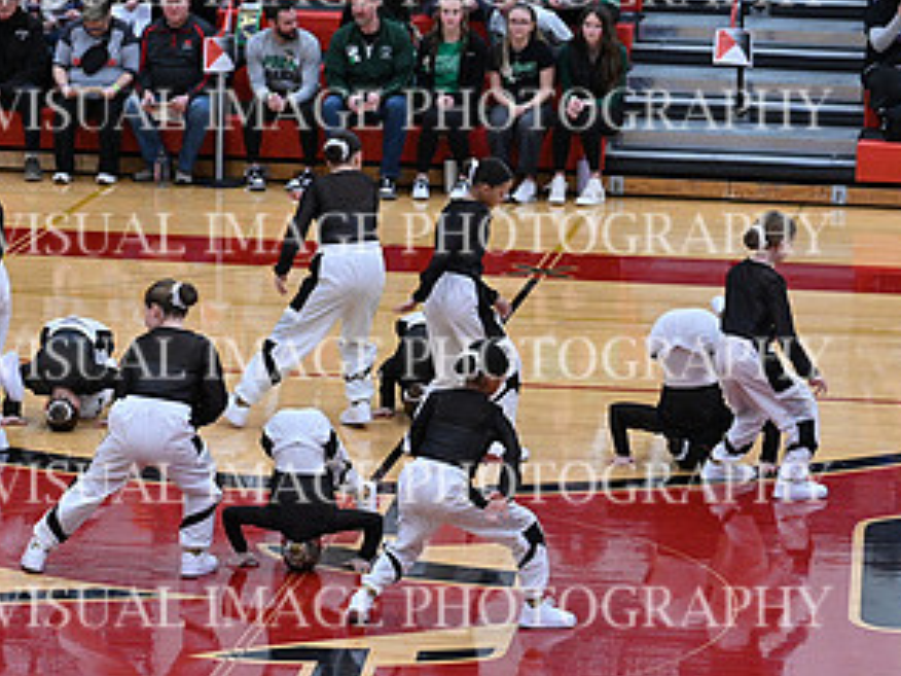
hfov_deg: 11.4
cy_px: 545
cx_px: 386
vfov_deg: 8.5
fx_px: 4529
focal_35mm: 174
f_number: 4
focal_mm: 91
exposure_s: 1/320
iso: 4000
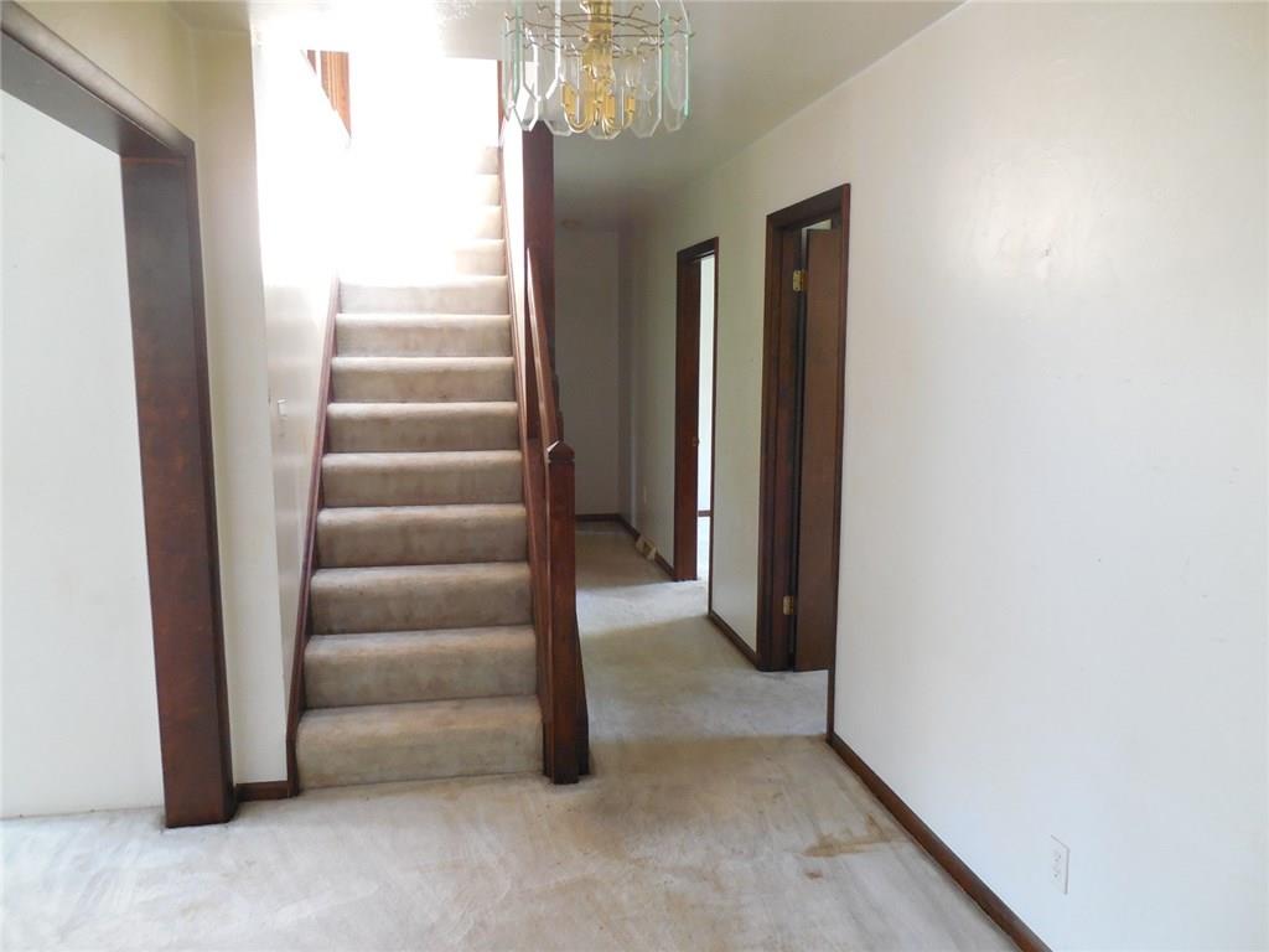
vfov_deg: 54.9
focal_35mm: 25
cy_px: 476
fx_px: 916
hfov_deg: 69.4
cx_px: 634
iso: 400
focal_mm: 4.5
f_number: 3.3
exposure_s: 1/25
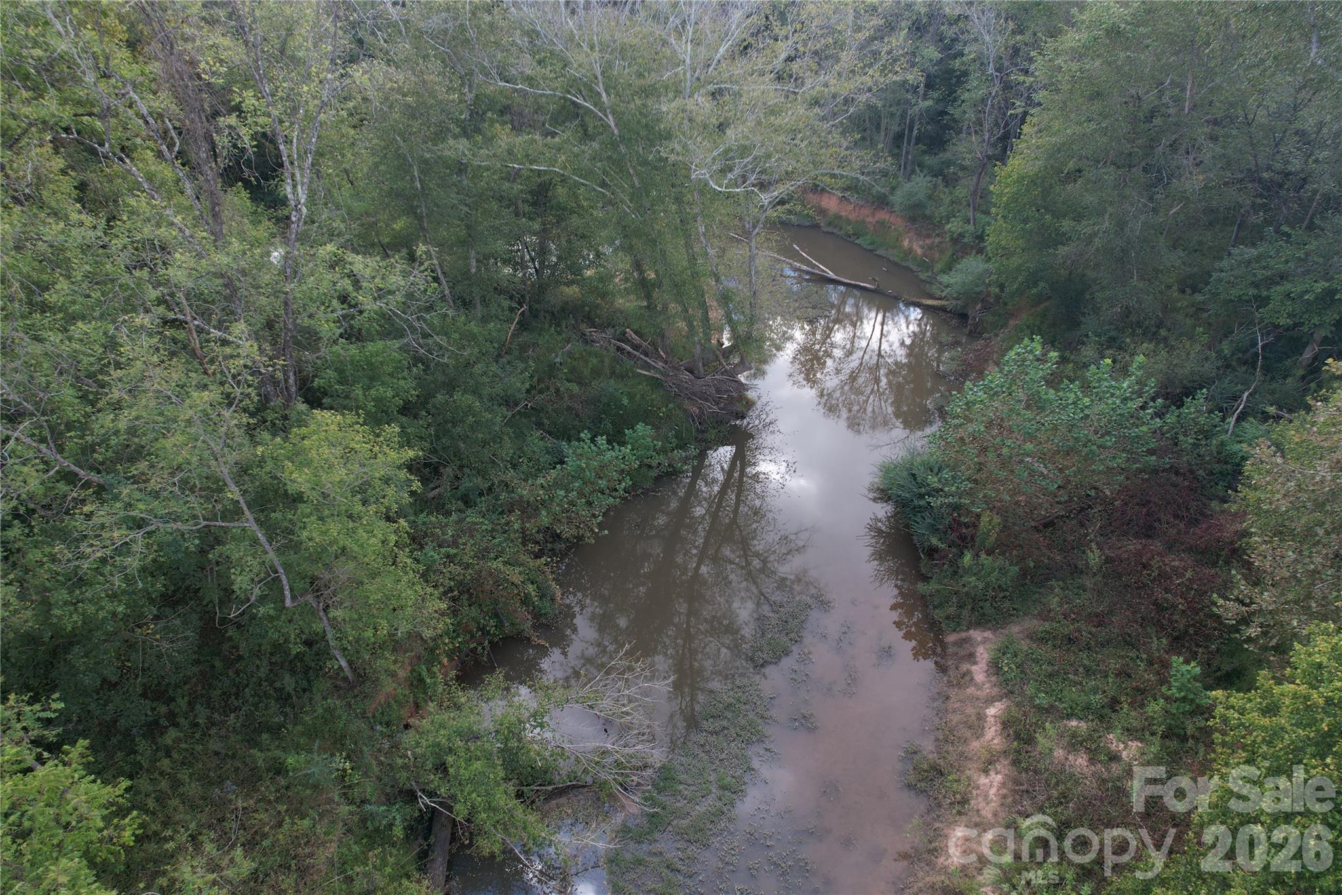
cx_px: 671
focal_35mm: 22
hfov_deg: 78.6
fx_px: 820
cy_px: 448
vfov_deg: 57.2
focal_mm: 8.38
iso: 100
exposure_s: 1/200
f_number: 2.8
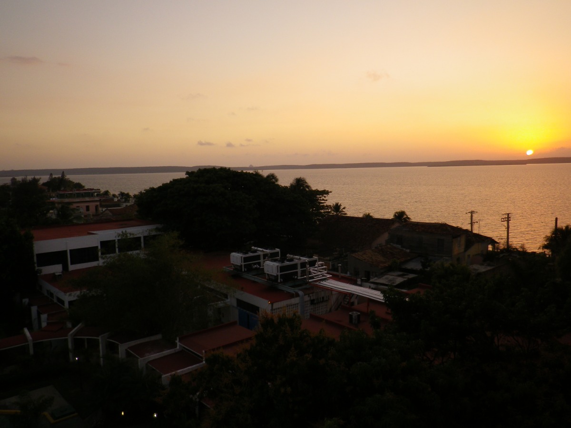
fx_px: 462
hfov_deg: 63.4
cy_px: 214
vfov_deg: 49.7
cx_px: 286
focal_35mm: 28
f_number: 3.2
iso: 80
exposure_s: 1/160
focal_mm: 5
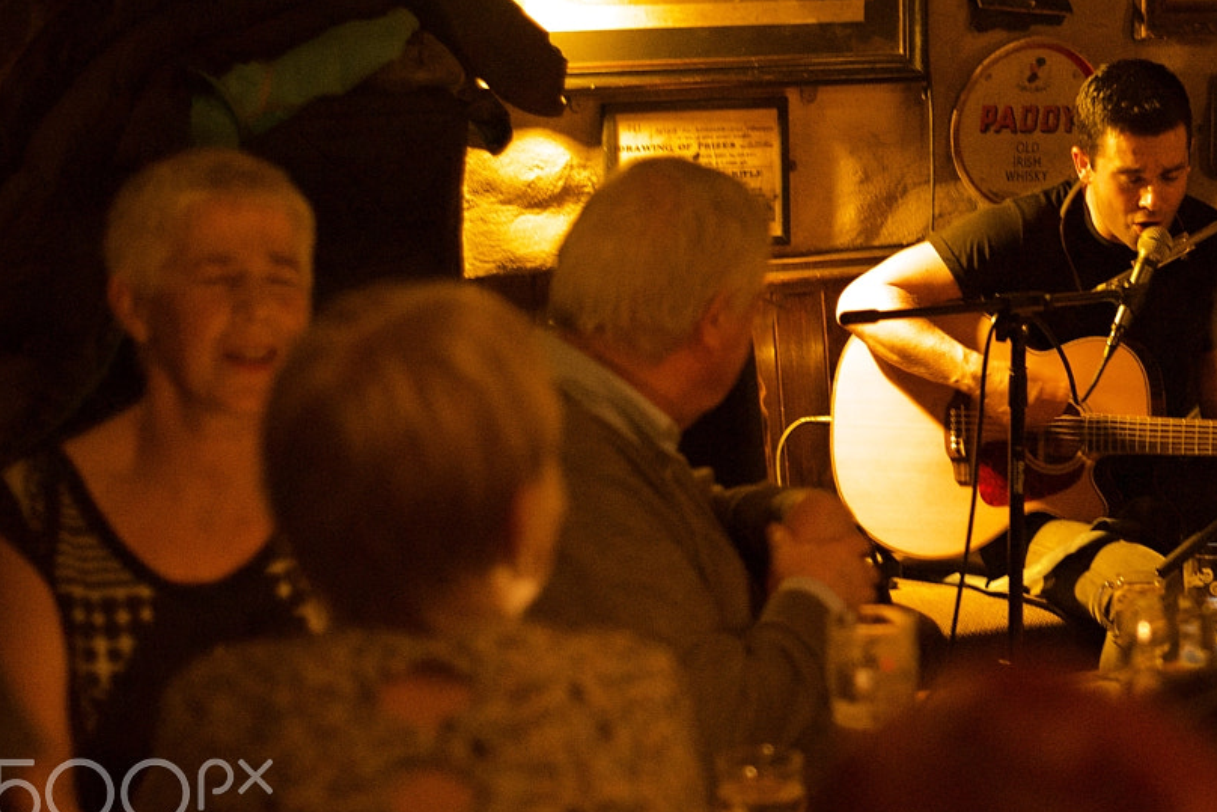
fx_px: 3347
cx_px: 1104
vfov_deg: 13.8
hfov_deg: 20.2
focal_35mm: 99
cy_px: 187
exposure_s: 1/40
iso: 3200
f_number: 2.2
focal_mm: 50
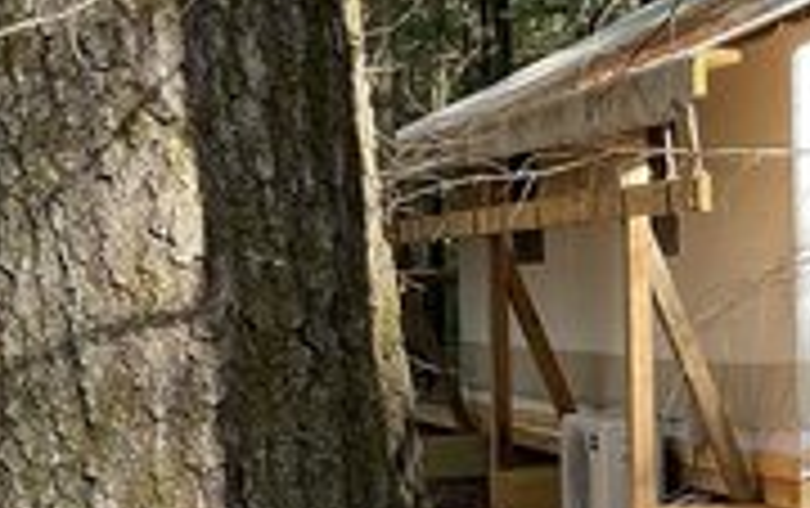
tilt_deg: -4.0
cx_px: 1017
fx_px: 2409
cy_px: 427
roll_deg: +3.2
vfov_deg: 12.0
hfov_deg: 18.0
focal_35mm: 109
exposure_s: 1/120
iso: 20
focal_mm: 3
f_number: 1.8
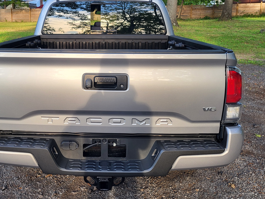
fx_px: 299
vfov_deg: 36.6
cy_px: 72
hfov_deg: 47.3
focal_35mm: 39
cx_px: 95
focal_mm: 5.4
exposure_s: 1/151
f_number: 1.8
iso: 40
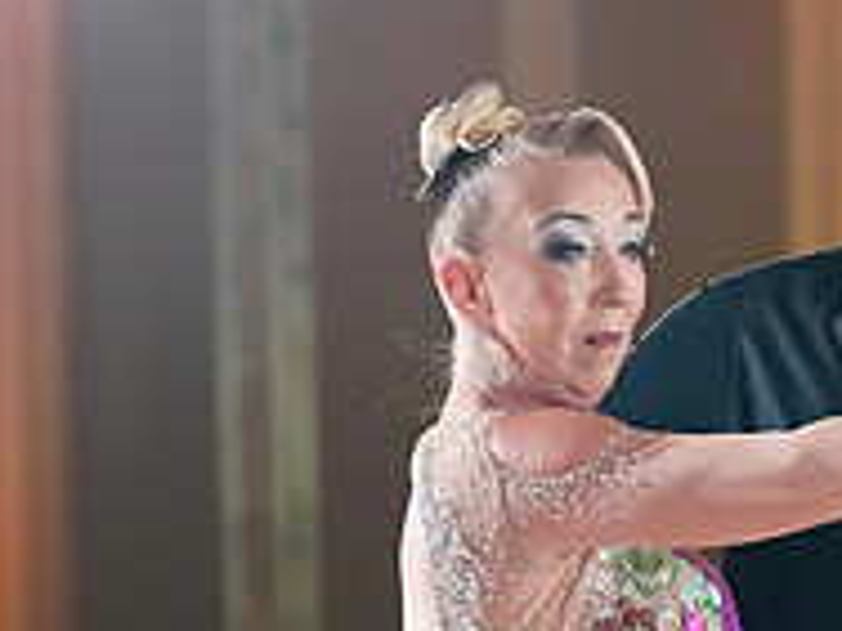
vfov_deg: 5.6
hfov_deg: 7.6
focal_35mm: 261
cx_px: 679
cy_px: 926
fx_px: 6349
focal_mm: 88
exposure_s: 1/400
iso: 3200
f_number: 2.8
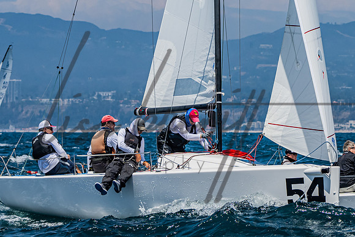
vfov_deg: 4.5
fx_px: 3000
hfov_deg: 6.8
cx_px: 238
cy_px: 34
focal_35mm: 304
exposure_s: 1/2500
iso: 400
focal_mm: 150
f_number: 6.3
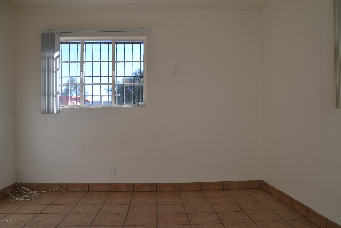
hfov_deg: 67.4
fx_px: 256
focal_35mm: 27
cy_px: 114
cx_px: 170
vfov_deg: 47.9
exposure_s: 1/160
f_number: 6.3
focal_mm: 18
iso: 100
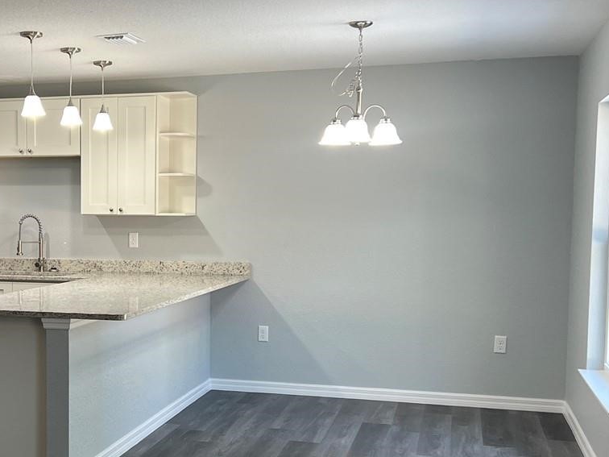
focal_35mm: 55
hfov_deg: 33.8
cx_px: 110
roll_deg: +0.1
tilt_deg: -4.6
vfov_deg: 26.5
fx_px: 968
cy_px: 289
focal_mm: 5.7
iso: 100
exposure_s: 1/120
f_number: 1.5
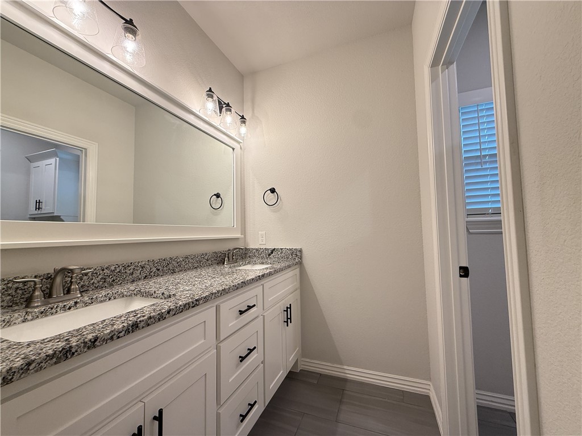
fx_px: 235
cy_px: 218
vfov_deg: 85.7
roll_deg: +1.0
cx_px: 291
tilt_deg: +3.3
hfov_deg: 102.1
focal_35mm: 14
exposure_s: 1/40
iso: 100
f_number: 2.2
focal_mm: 2.22
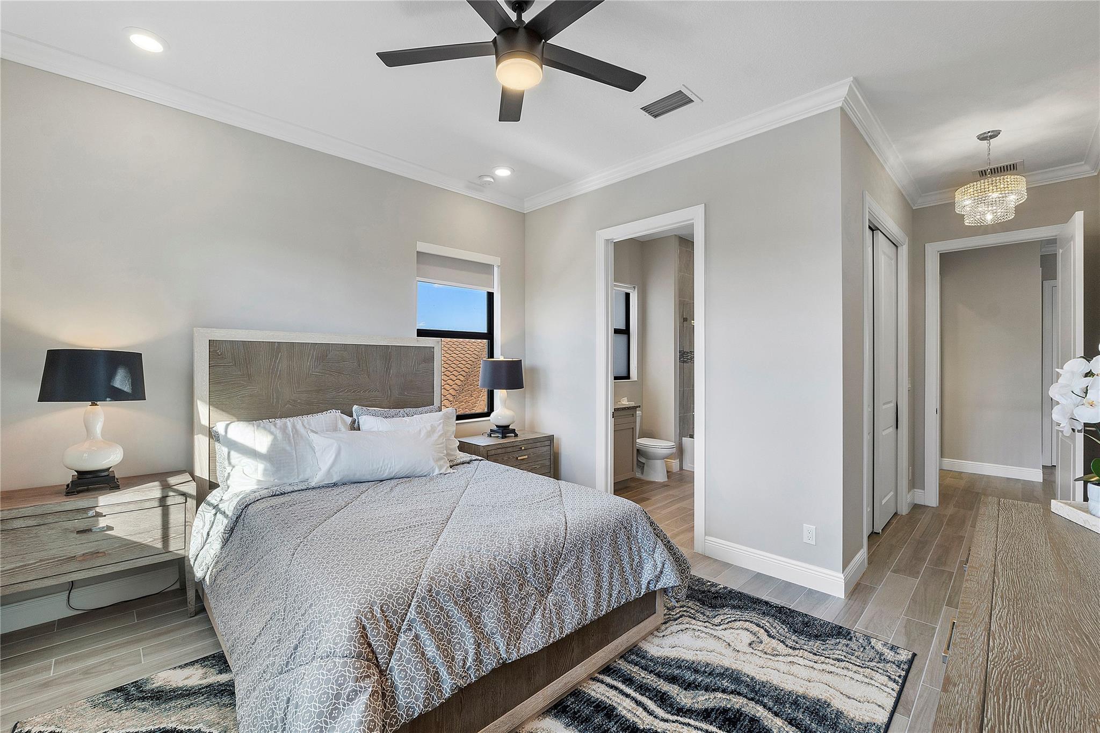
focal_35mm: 15
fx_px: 458
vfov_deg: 77.3
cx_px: 550
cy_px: 366
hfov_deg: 100.4
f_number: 11
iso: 160
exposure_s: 1/15
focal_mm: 10
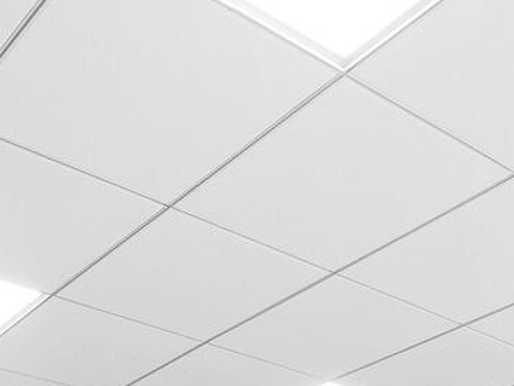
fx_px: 921
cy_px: 757
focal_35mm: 62
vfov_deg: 17.5
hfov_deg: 30.7
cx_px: 139
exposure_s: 1/6
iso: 400
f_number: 10
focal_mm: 7
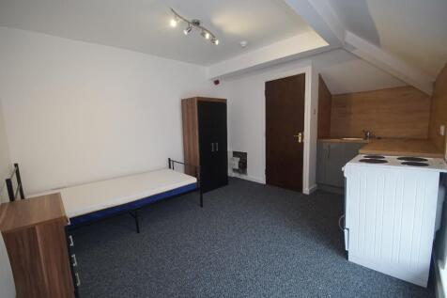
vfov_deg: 77.3
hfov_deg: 100.4
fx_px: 186
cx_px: 224
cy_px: 149
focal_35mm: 15
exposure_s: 1/160
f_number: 4
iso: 1250
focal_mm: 10
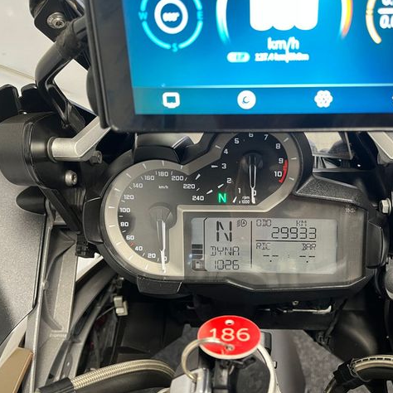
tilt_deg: -36.8
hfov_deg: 51.9
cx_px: 250
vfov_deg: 52.5
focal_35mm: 31
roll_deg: +0.0
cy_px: 196
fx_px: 398
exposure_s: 1/53
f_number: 1.6
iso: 500
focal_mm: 5.1
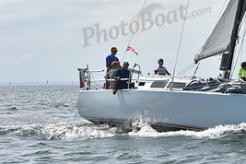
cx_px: 260
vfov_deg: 9.0
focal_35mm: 152
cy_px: 58
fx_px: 1039
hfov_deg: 13.3
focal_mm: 70
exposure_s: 1/800
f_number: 9
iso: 200
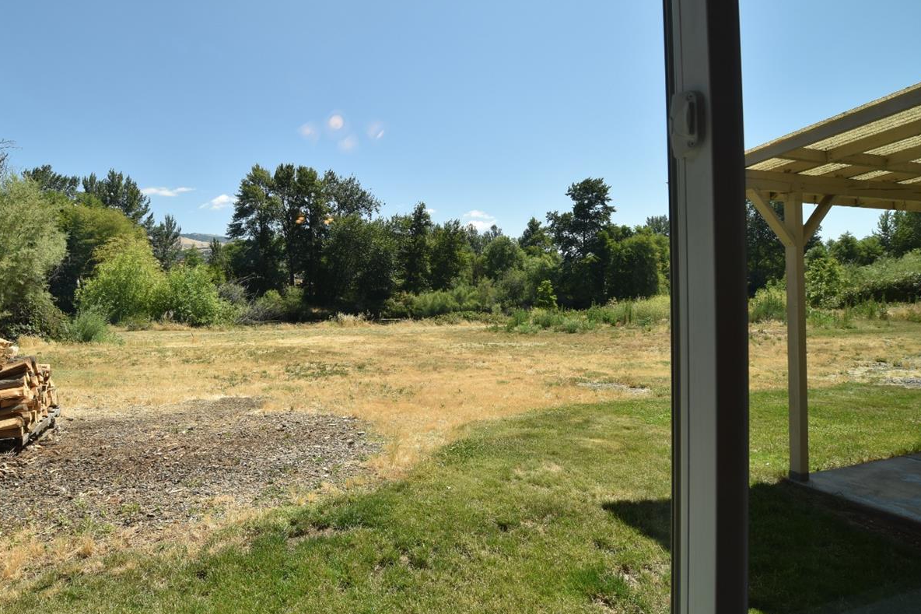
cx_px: 394
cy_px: 286
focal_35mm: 19
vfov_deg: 64.5
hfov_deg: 86.4
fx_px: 486
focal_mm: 10
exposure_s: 1/320
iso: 200
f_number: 9
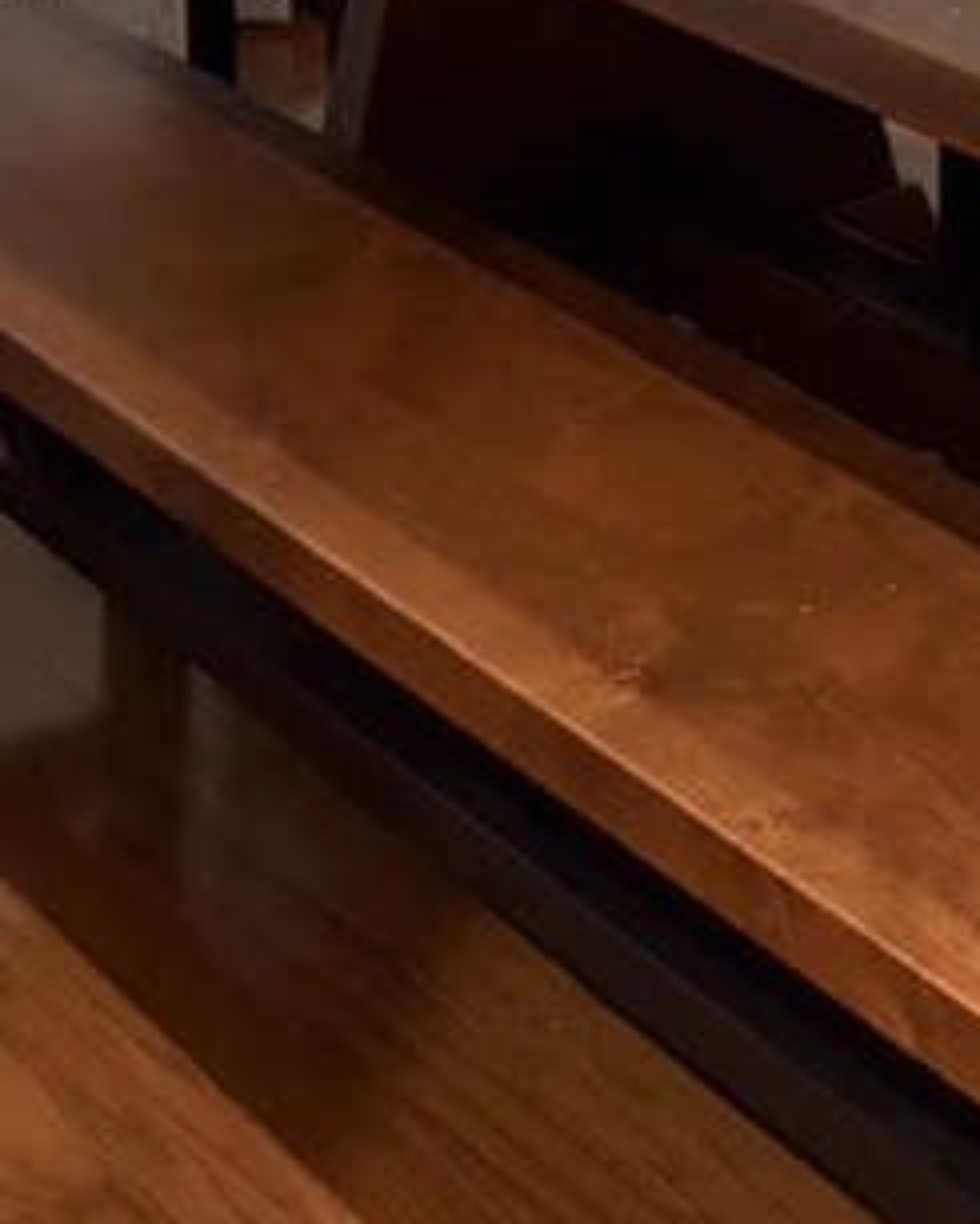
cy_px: -344
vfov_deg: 17.1
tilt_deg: -11.4
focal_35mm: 106
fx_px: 3841
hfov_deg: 13.9
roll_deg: -0.1
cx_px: 1344
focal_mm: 5.96
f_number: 1.6
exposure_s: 1/30
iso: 640
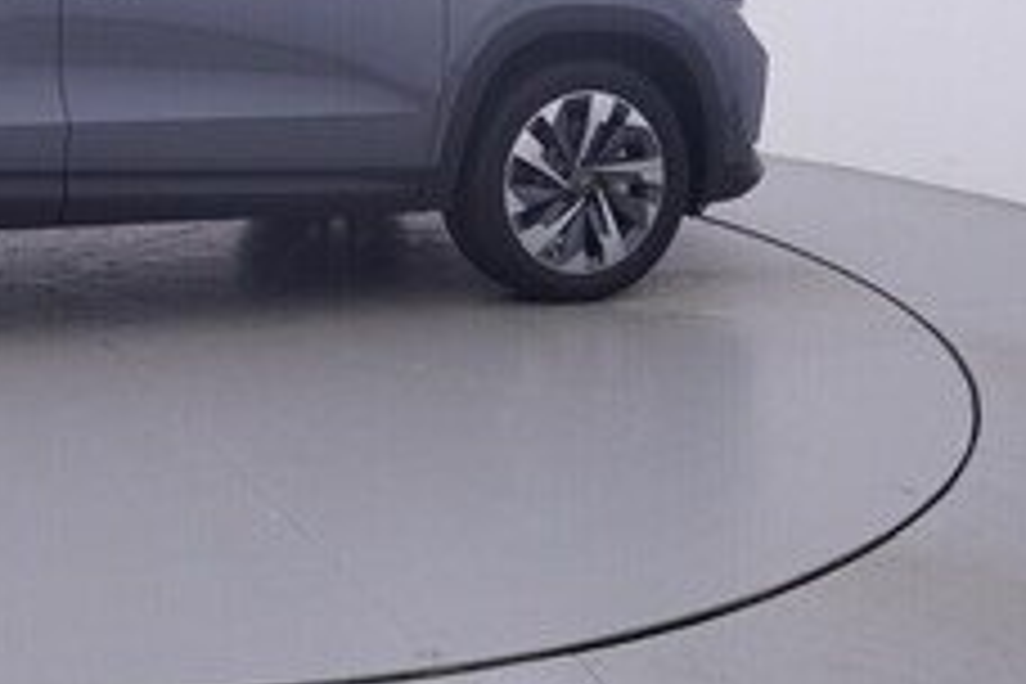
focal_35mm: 54
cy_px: -34
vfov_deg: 23.7
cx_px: 47
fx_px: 1545
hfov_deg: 34.1
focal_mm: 15
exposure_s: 1/80
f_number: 5
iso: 200
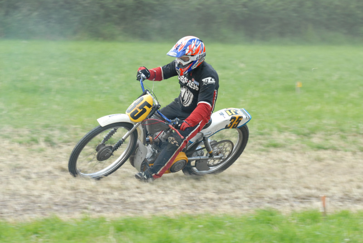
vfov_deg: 6.1
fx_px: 2272
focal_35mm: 225
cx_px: 182
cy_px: 122
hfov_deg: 9.1
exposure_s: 1/320
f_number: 7.1
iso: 400
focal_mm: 150
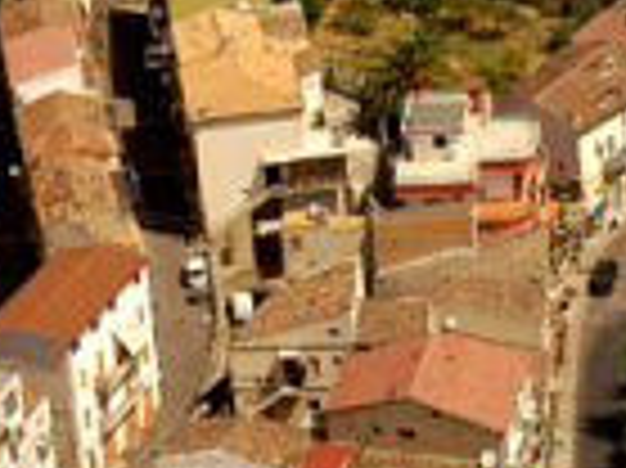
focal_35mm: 429
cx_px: 685
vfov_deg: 3.5
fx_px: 7751
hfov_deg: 4.6
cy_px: 176
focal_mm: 86
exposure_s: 1/800
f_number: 6.3
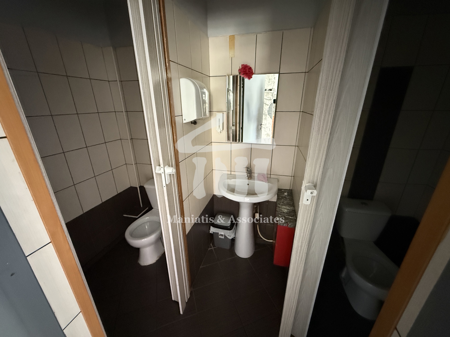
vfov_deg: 85.7
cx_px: 225
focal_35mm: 14
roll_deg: +1.0
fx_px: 182
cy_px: 168
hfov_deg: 102.1
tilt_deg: -19.7
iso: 1250
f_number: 2.2
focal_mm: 2.22
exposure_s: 1/48
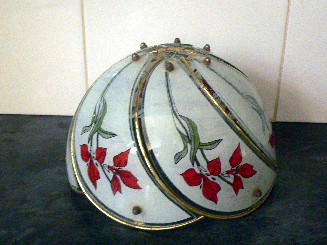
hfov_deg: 51.4
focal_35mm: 36
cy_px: 122
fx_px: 340
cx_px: 164
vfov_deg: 39.7
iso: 400
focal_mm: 6
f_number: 2.8
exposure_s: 1/10
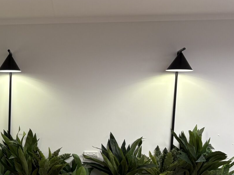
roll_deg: +0.1
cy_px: 182
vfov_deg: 17.3
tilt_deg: -7.0
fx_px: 561
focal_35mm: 83
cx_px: -48
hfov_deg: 21.8
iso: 100
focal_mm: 5.96
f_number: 1.6
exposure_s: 1/50
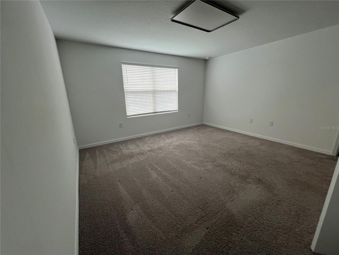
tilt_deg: -14.1
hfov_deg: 106.2
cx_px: 170
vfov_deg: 89.9
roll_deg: +1.0
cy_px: 128
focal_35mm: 13
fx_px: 127
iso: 64
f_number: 1.8
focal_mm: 1.57
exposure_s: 1/120
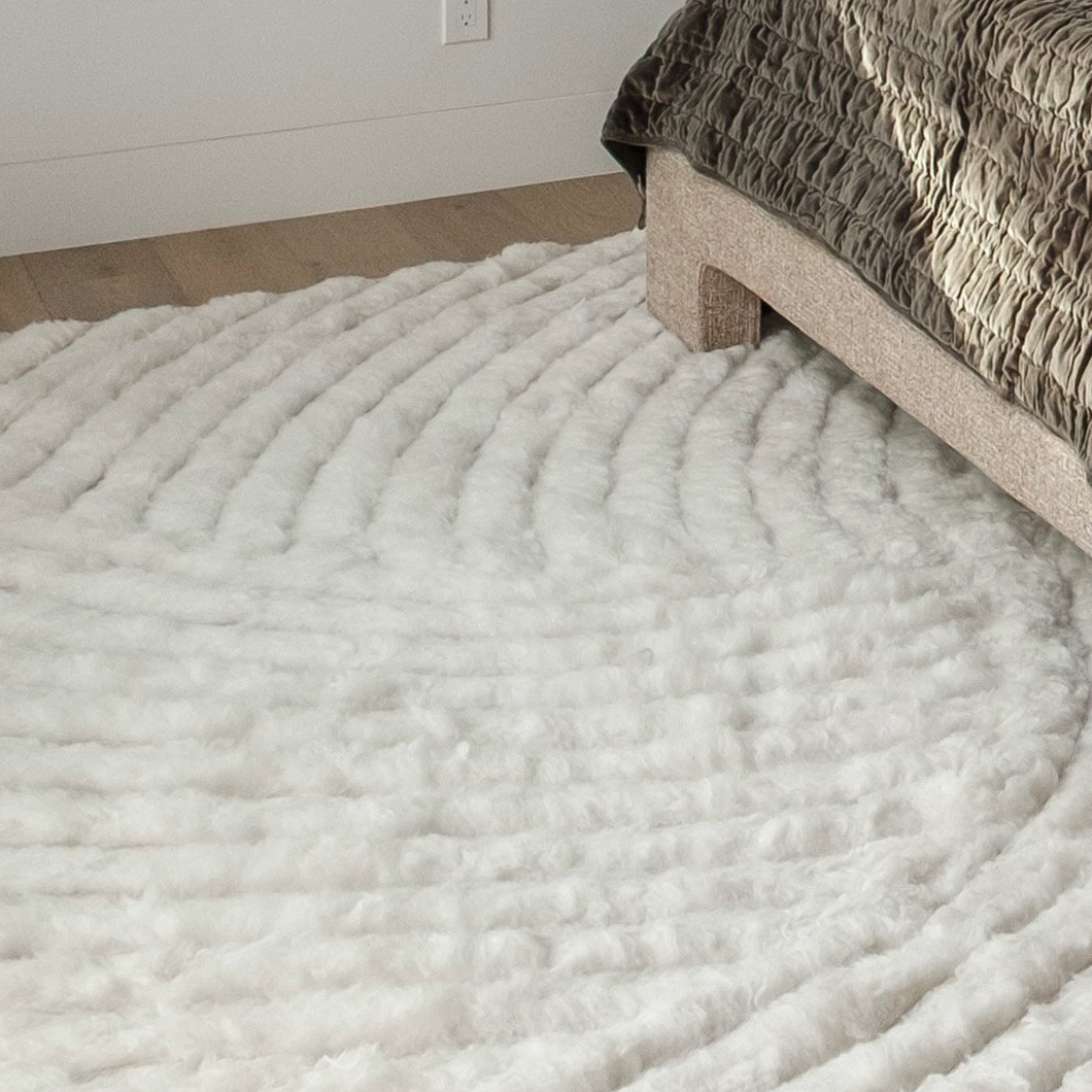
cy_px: -437
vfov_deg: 20.5
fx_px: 2677
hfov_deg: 20.6
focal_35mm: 75
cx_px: 1494
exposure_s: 1/250
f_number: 6.4
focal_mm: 10
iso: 400
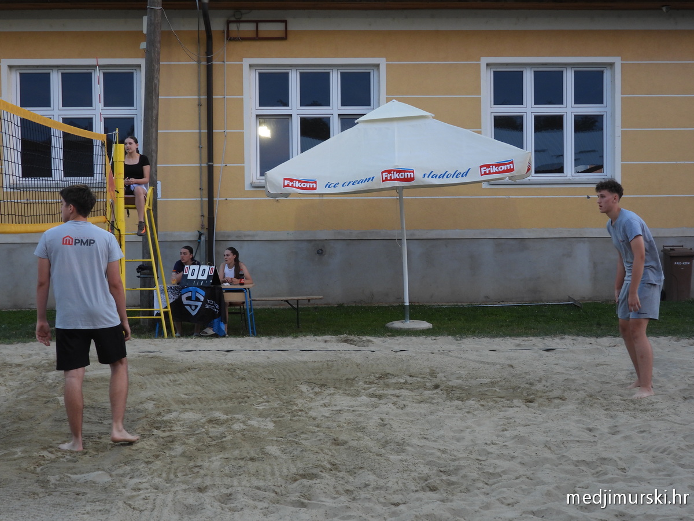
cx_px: 347
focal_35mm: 55
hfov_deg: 34.9
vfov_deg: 26.6
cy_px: 260
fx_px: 1103
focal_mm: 9.8
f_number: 3.5
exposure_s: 1/50
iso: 100
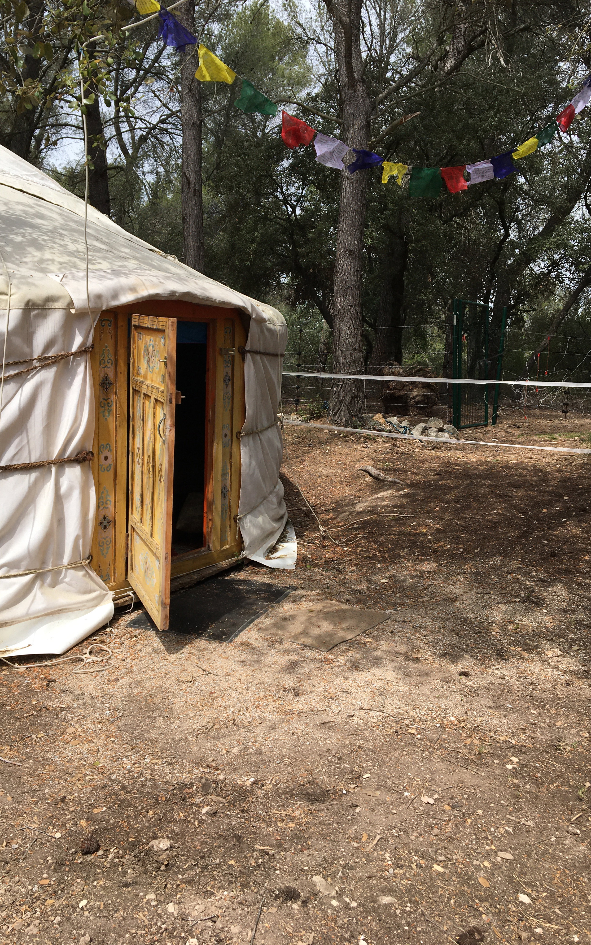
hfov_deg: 40.6
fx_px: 799
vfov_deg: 61.2
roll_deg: -2.1
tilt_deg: -9.7
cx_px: 272
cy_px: 472
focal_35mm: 31
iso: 25
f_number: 2.2
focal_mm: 4.15
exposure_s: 1/1054
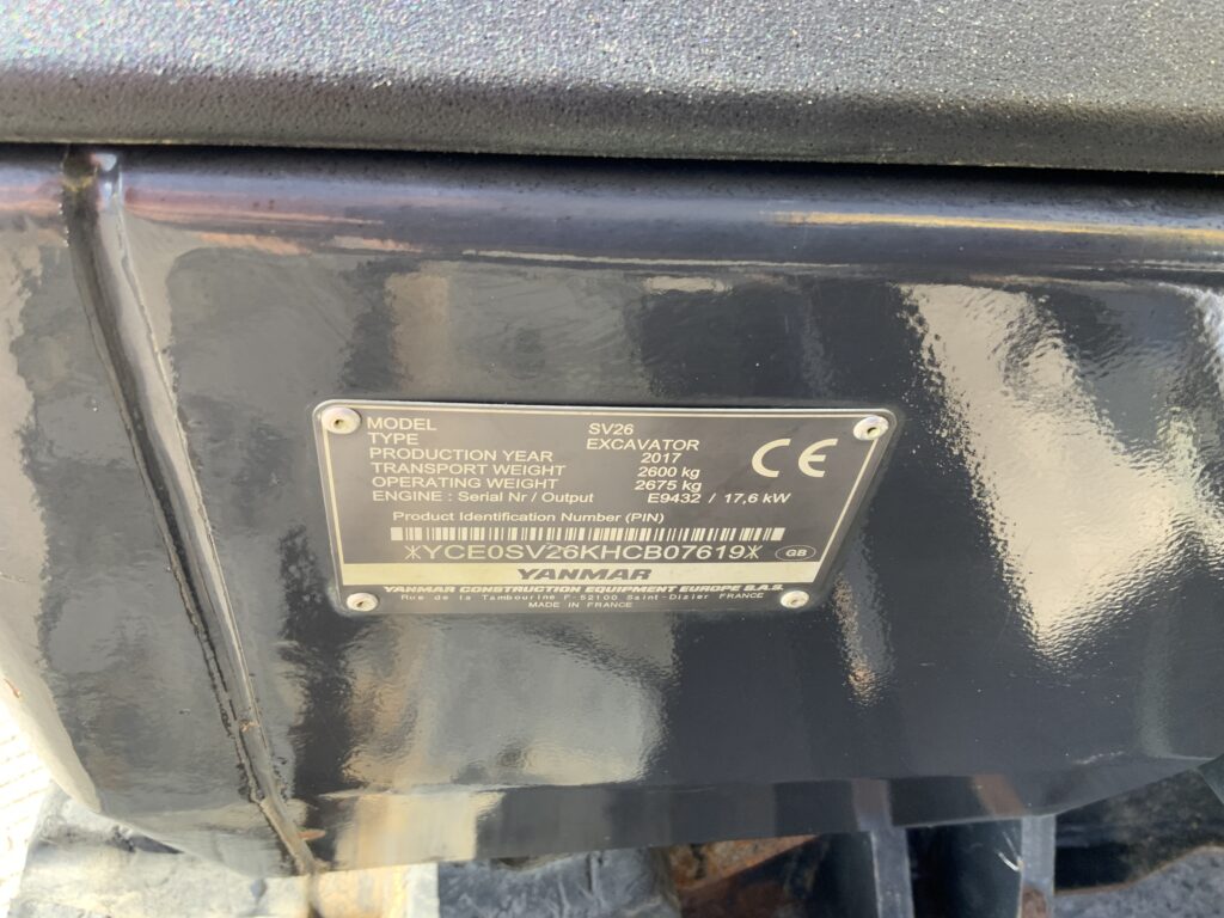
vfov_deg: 48.2
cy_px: 459
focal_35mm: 29
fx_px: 1025
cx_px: 612
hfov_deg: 61.7
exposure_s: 1/122
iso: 25
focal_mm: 3
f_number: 1.8
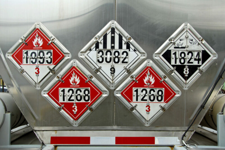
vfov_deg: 34.2
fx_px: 244
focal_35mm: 39
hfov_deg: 49.6
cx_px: 112
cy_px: 75
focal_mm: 26
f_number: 8
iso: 100
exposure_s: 1/160
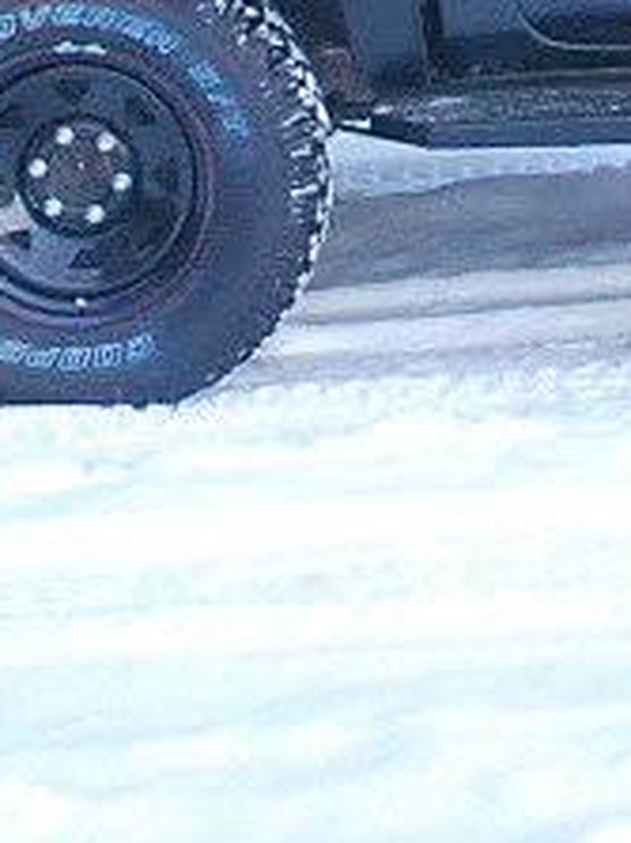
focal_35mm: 151
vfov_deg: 12.5
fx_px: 3674
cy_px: -346
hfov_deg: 9.7
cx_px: 756
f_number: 4.2
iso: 1600
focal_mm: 24
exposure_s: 1/25
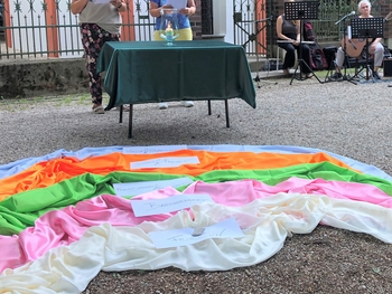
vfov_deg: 32.5
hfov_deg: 42.5
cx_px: 250
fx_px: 499
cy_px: 90
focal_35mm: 44
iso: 50
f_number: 1.8
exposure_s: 1/120
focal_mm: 4
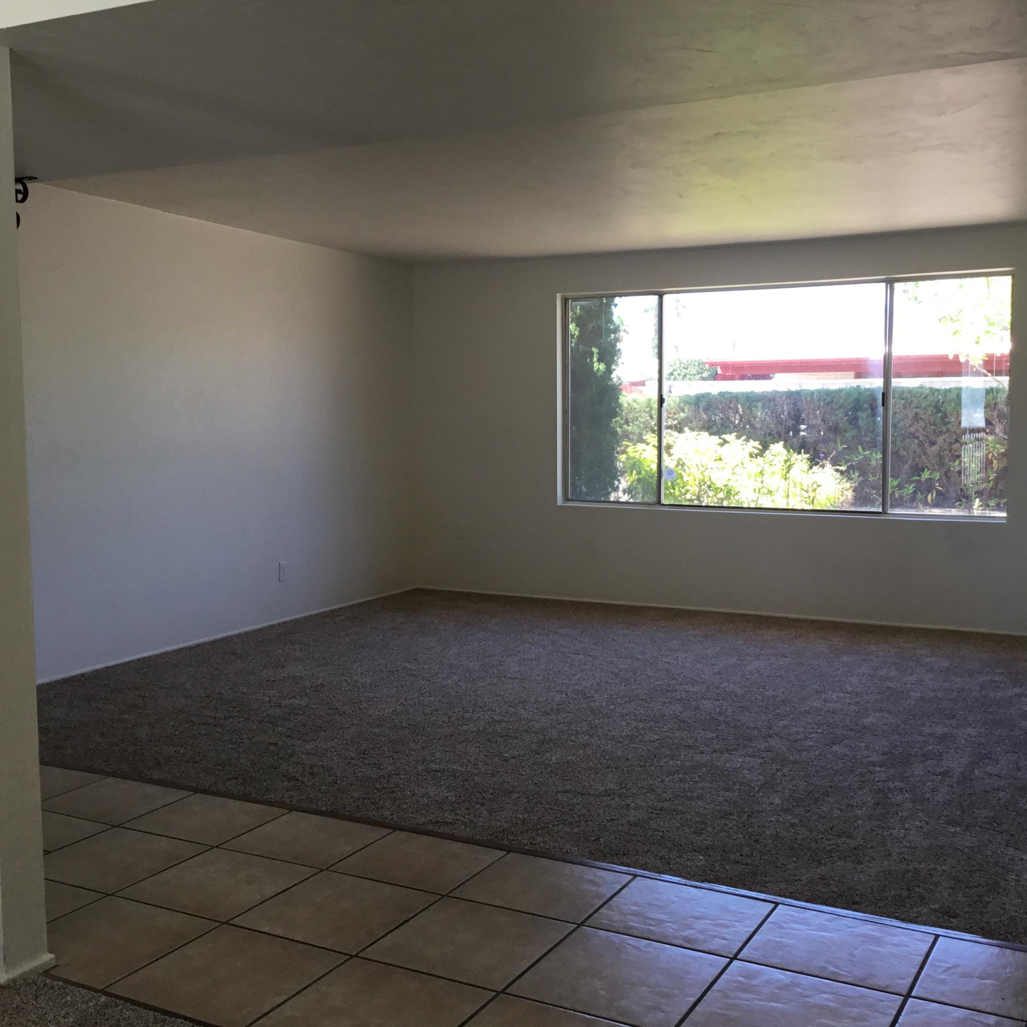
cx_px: 541
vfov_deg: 44.9
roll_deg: +0.2
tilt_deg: -5.1
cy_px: 508
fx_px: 1242
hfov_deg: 44.9
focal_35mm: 37
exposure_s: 1/120
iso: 50
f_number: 2.4
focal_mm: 3.3
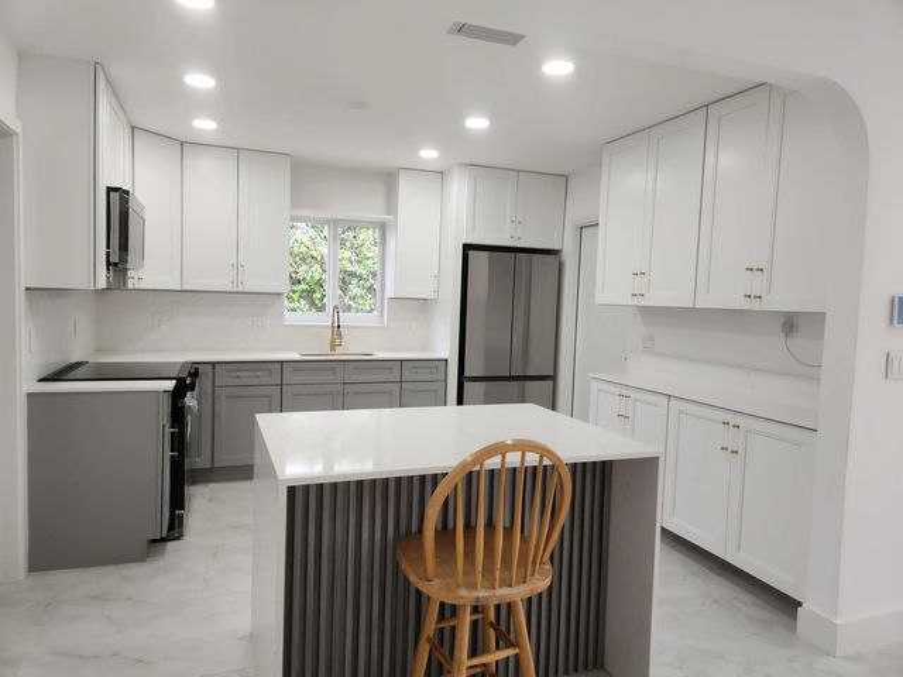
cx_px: 452
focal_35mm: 23
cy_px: 338
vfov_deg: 58.9
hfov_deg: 73.9
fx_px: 600
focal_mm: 5.4
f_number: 1.8
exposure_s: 1/180
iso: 100
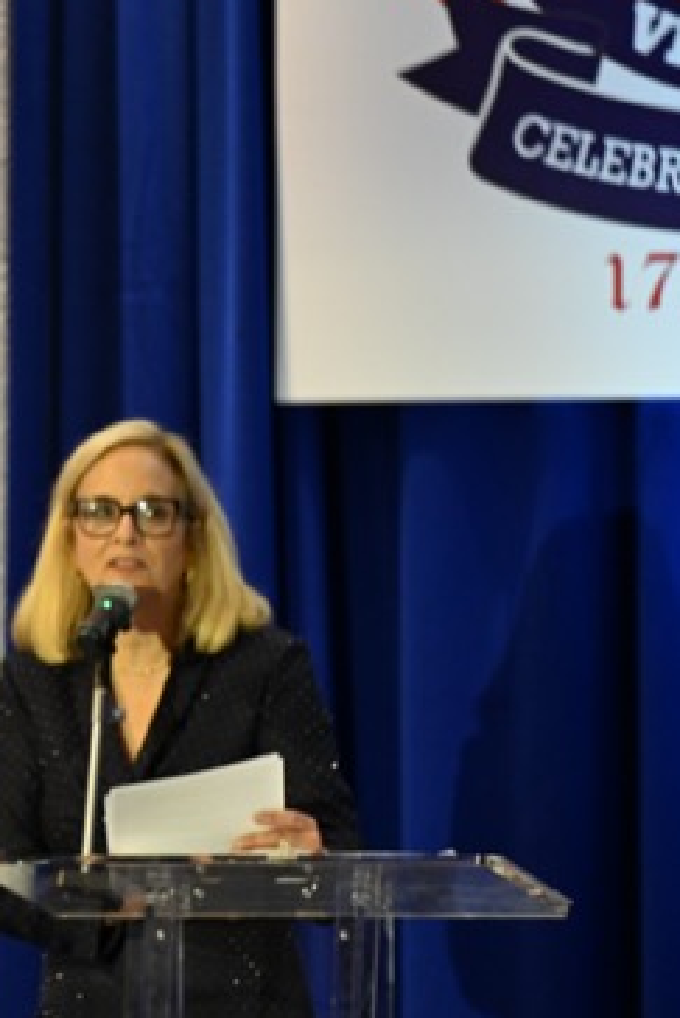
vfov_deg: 4.7
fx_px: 12426
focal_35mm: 439
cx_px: 22
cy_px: 446
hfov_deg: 3.1
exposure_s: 1/100
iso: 2500
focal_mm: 200
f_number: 2.8
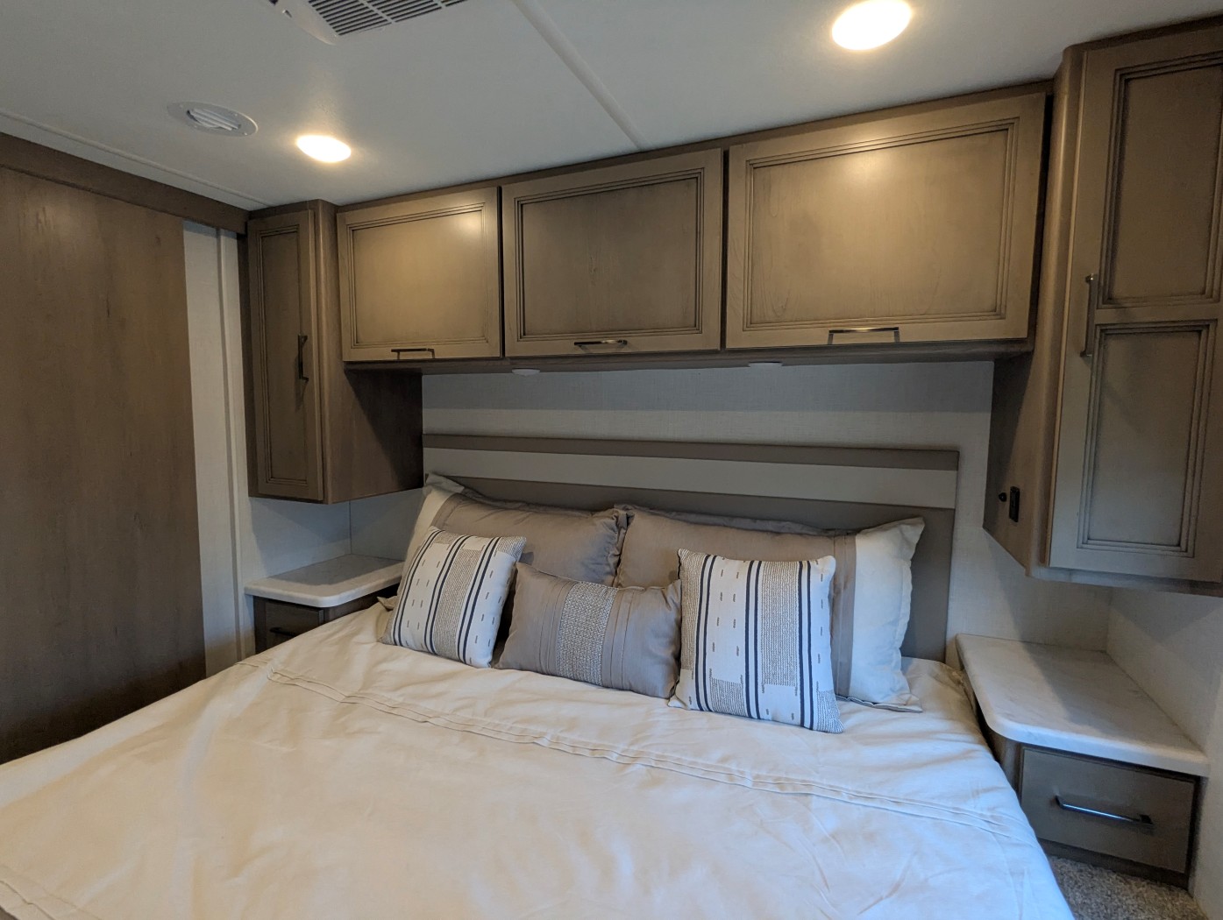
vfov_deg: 78.2
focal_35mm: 16
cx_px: 612
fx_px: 566
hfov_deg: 94.4
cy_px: 460
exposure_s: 1/159
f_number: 2.2
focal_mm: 2.35
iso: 310
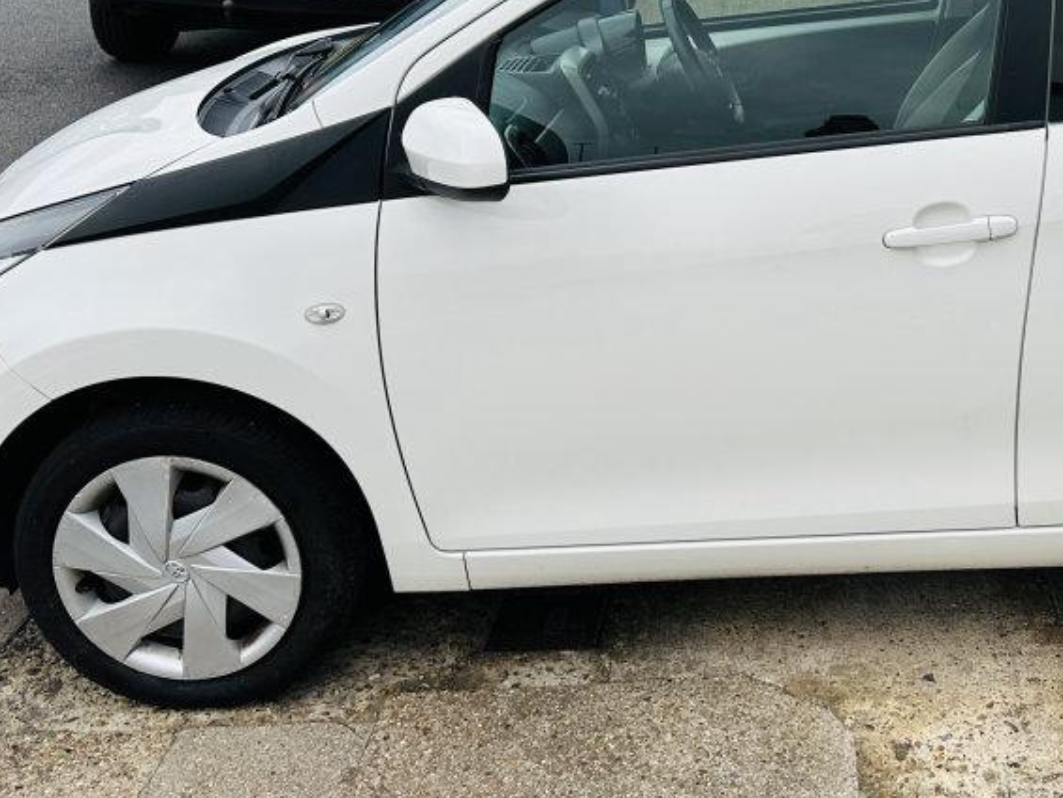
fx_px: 1566
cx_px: 865
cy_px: 190
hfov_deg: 36.1
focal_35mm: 51
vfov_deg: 28.1
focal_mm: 6.86
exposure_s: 1/242
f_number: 1.78
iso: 64
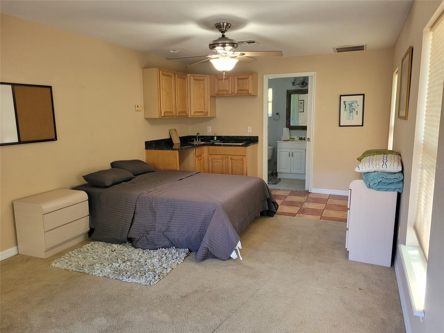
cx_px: 222
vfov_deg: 53.1
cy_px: 166
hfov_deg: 67.3
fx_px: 333
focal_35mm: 26
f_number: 1.8
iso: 320
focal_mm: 5.4
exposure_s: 1/120
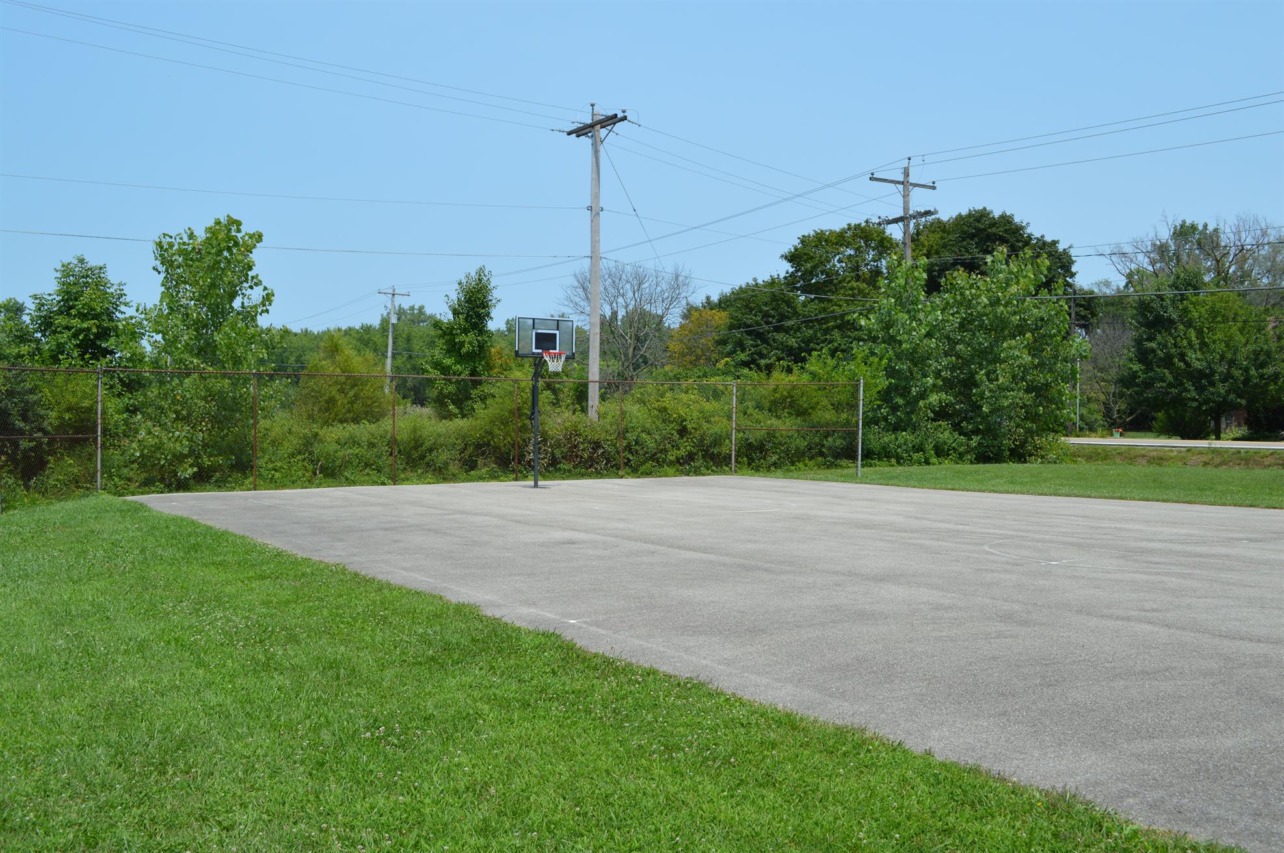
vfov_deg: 39.9
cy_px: 426
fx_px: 1176
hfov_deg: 57.3
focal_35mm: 33
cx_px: 642
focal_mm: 22
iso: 100
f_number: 8
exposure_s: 1/250
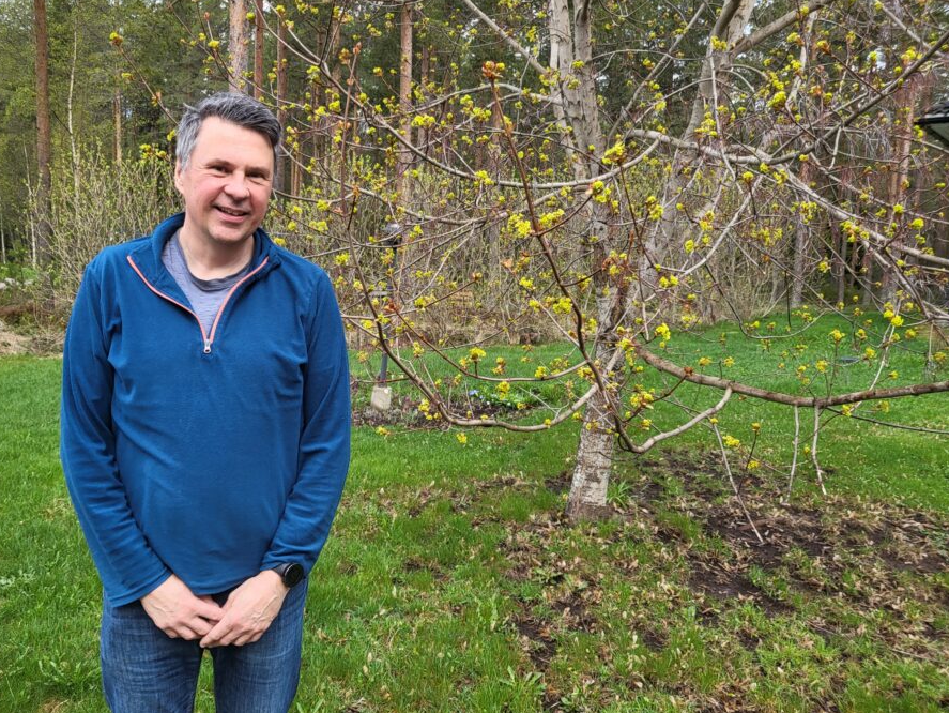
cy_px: 350
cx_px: 431
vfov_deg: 46.8
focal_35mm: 30
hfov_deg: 59.8
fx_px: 823
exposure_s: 1/419
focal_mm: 4.25
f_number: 1.8
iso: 50
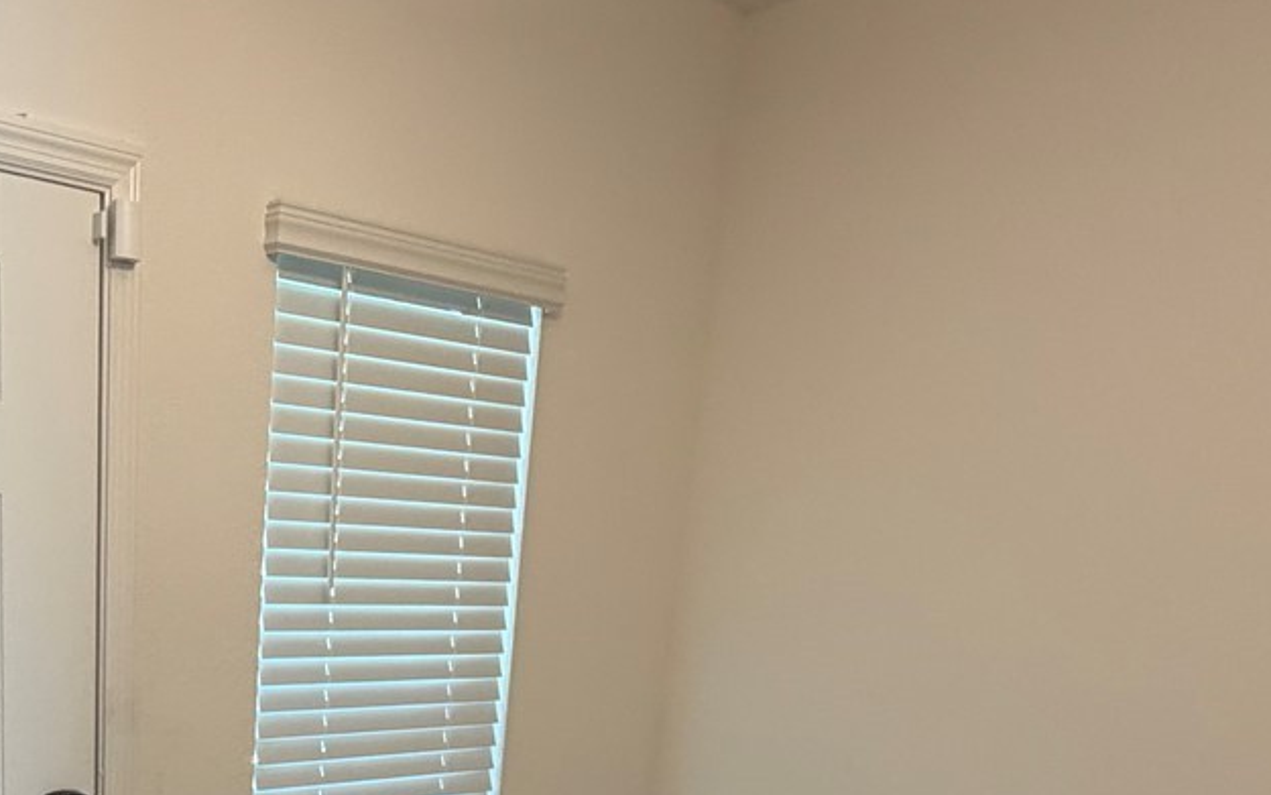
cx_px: 248
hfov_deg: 48.5
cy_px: 884
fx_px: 1317
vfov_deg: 30.0
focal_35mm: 38
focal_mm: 2.22
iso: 200
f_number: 2.2
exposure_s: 1/120
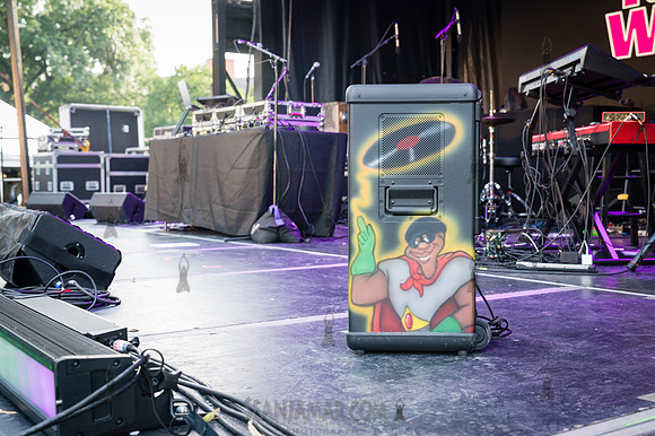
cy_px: 218
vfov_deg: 30.5
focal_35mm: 44
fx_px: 800
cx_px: 328
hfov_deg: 44.5
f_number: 5
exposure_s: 1/125
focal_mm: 44
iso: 500
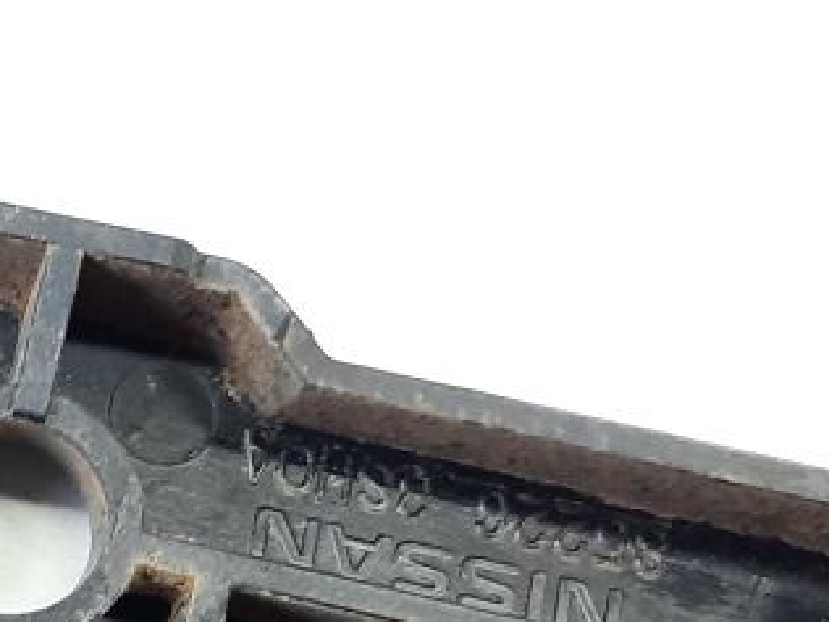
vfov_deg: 15.6
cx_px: -525
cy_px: 328
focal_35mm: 95
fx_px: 2275
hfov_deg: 17.8
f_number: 2
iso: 160
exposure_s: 1/50
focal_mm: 4.6
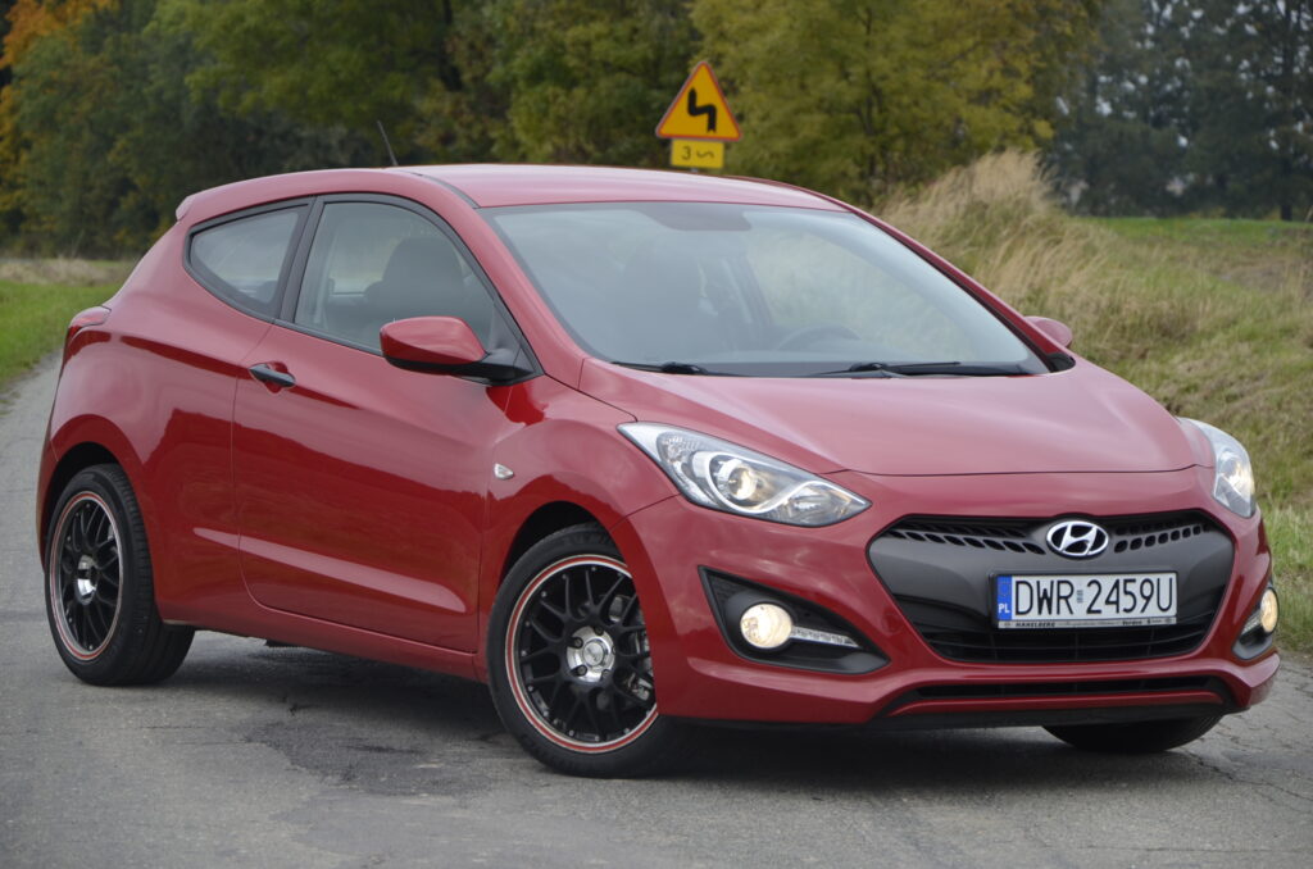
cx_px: 656
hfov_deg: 13.1
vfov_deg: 8.7
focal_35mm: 158
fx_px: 5732
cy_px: 434
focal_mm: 105
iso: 200
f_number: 5.6
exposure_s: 1/125
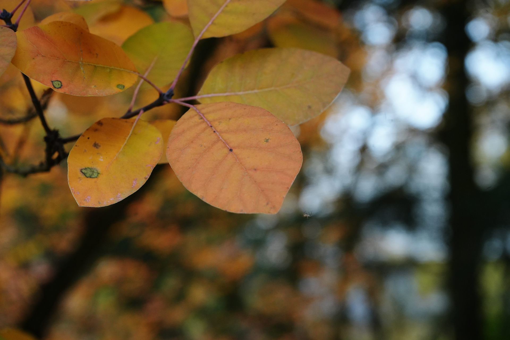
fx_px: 892
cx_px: 255
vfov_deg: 21.6
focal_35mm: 63
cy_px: 170
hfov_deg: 31.9
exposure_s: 1/160
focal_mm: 63
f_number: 9
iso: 2500
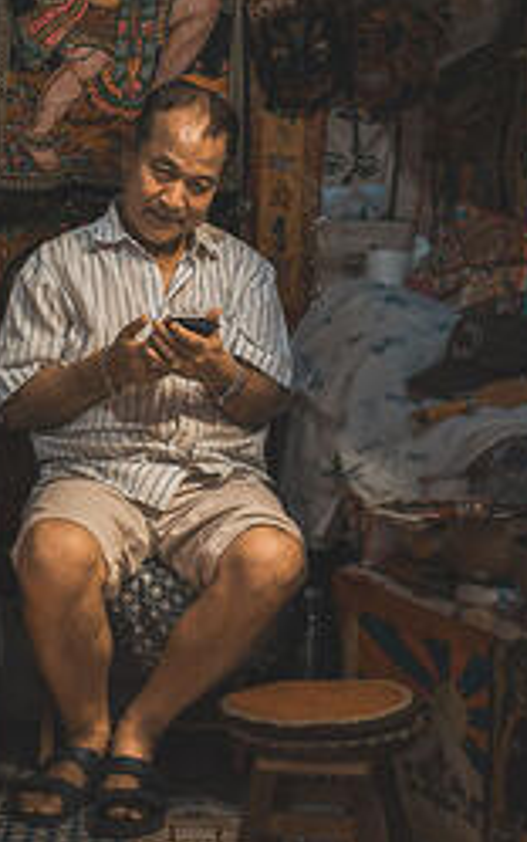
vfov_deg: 24.1
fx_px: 1973
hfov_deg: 15.2
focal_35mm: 86
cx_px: 171
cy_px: 409
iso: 1600
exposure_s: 1/100
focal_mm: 35
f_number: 2.8
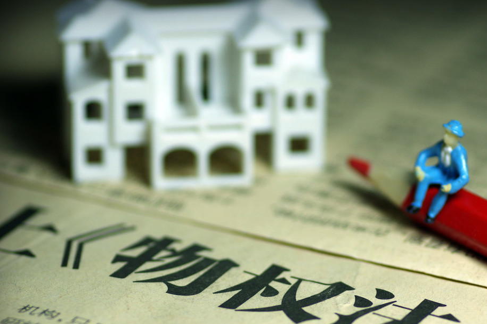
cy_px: 191
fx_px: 2663
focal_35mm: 197
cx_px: 285
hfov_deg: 10.4
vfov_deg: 7.0
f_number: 4
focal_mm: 100
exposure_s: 1/250
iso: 500
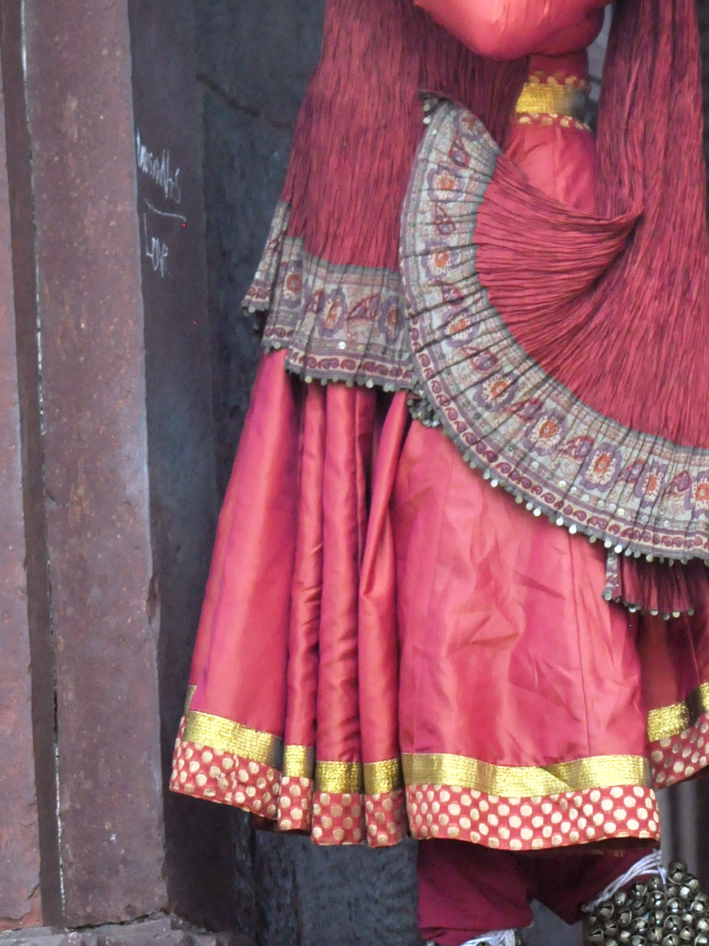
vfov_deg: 3.1
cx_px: 540
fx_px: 17371
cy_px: 85
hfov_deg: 2.3
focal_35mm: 636
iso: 1000
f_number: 5.6
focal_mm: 200
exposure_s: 1/500
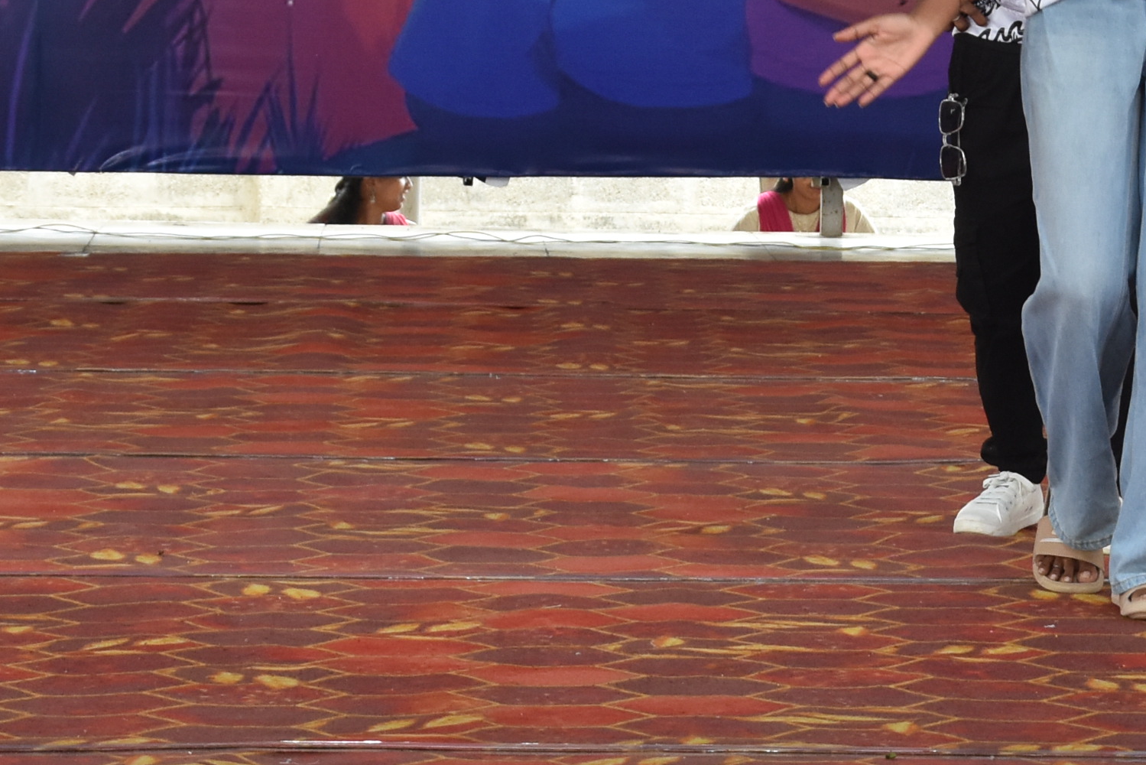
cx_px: 1070
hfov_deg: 10.1
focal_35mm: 202
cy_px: -145
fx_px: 6447
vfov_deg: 6.7
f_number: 6.3
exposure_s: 1/160
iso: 800
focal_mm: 45
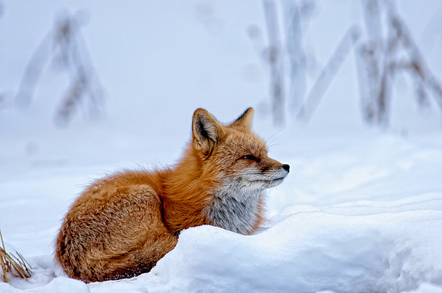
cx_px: 221
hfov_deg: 4.6
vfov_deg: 3.0
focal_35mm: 450
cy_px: 146
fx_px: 5517
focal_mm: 300
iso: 320
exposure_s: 1/800
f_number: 4
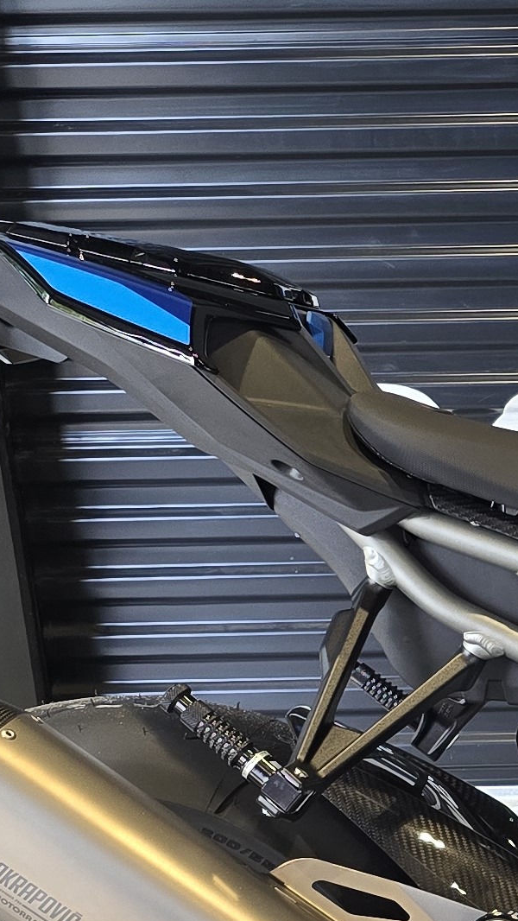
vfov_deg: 22.5
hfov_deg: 11.9
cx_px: 931
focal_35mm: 94
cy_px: 688
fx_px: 2294
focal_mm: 6.3
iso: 160
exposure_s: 1/120
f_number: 1.7
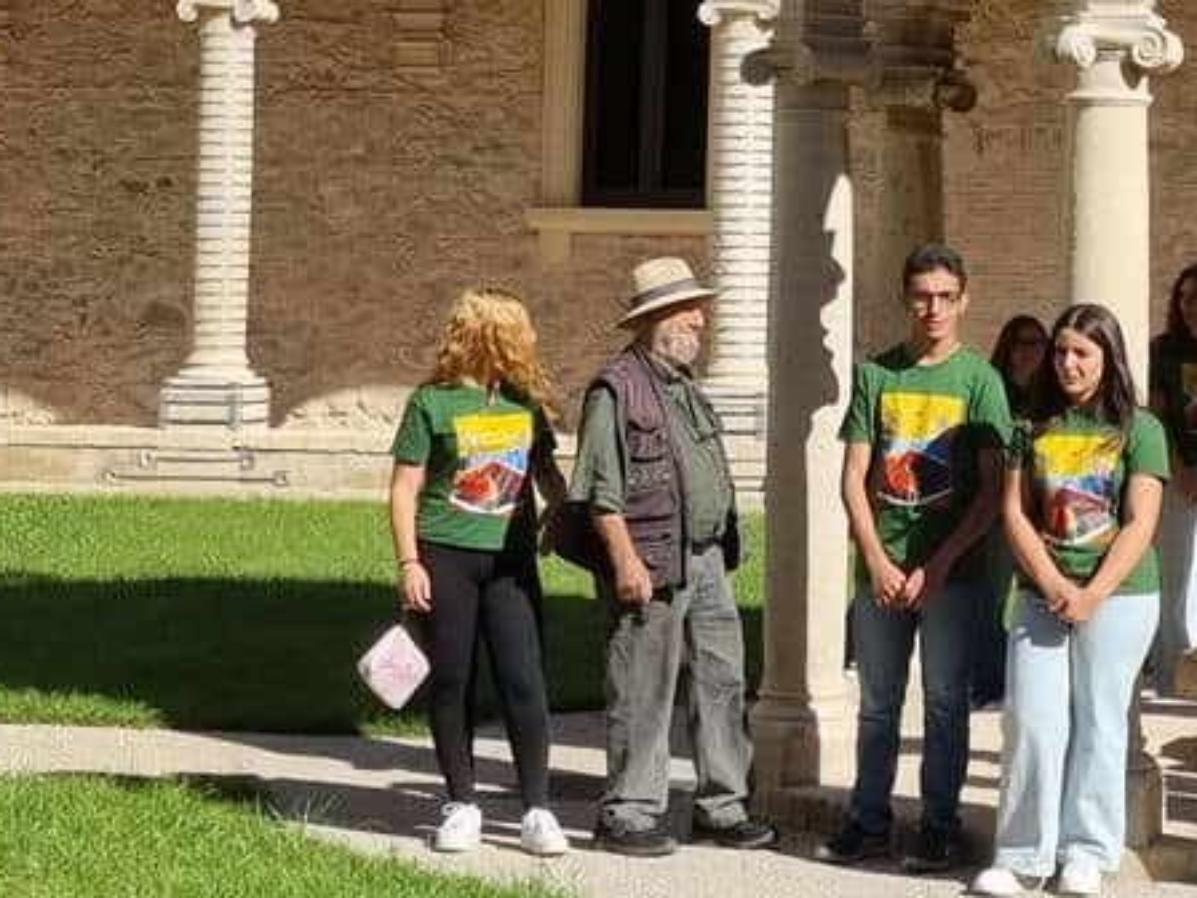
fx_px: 2006
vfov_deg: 24.3
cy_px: 40
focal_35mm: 58
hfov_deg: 30.0
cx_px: 1301
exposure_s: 1/3650
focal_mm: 5.4
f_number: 1.8
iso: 50
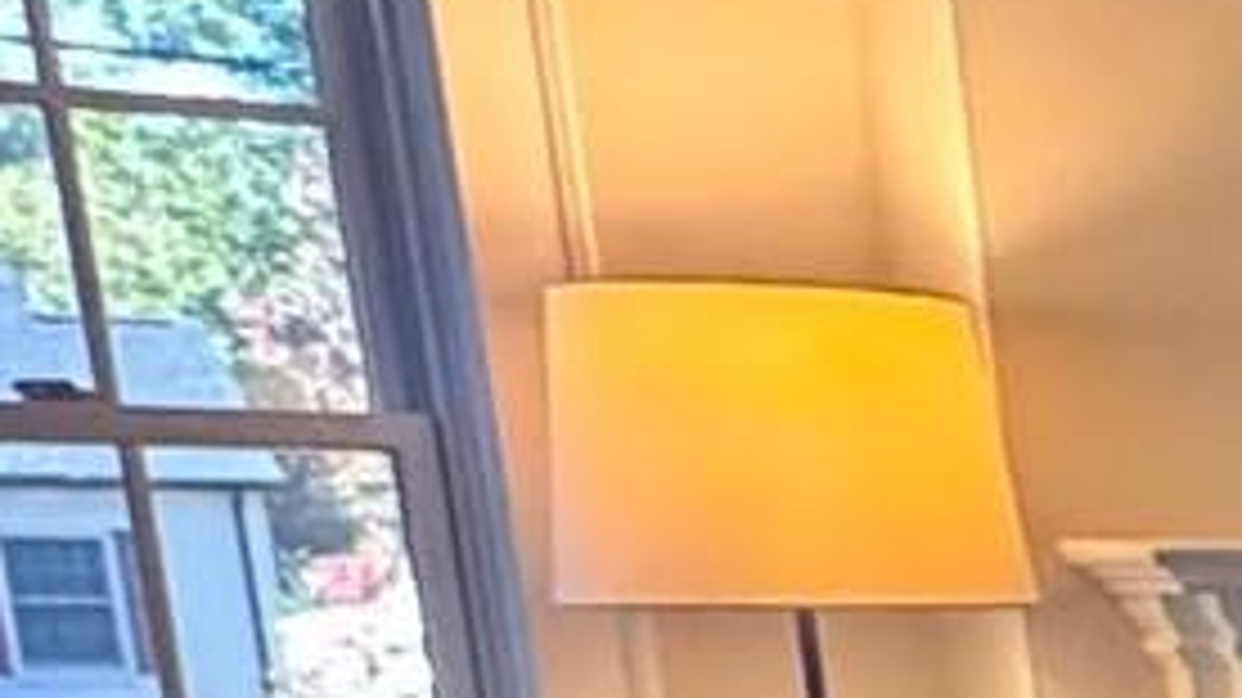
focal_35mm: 113
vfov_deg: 9.7
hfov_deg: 14.0
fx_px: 3720
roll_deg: -0.1
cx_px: 2866
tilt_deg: -15.1
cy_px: 1590
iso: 320
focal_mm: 2.22
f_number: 2.2
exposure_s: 1/60
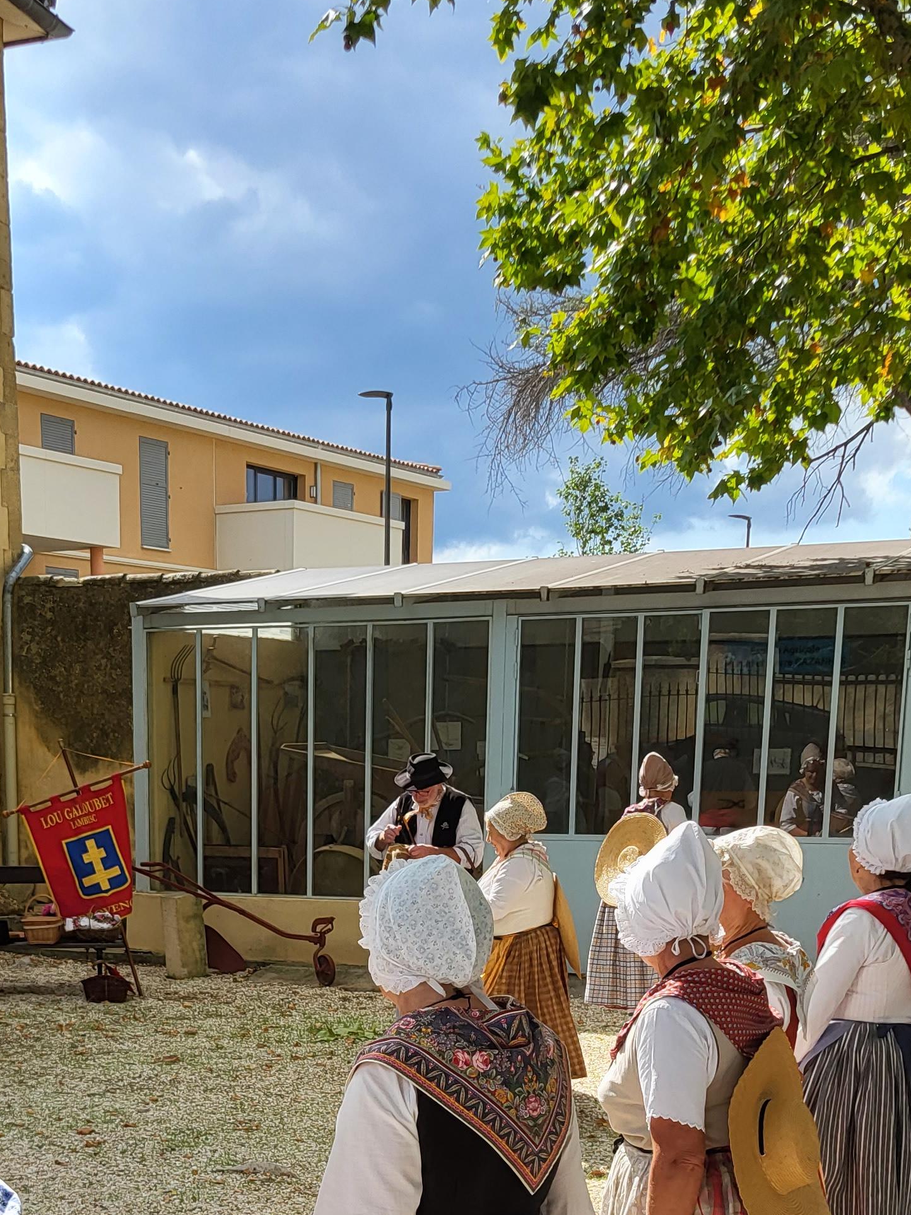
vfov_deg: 33.3
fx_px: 1895
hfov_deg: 26.6
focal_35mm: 54
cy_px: 1142
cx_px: 215
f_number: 1.8
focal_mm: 5.4
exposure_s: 1/1533
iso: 40
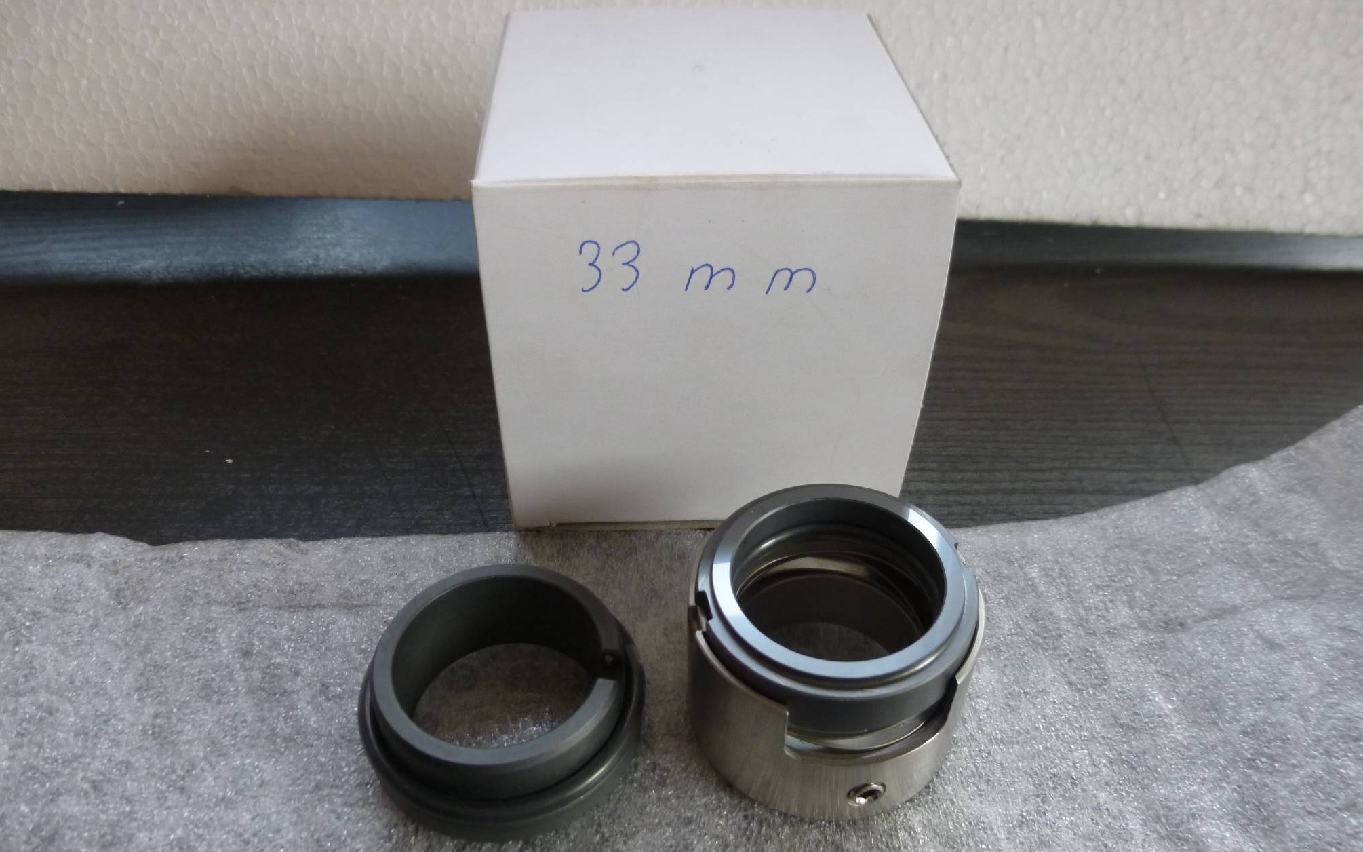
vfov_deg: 46.0
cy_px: 414
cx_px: 686
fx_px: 1003
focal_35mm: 27
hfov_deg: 68.4
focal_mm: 4.5
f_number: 3.1
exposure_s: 1/60
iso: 200
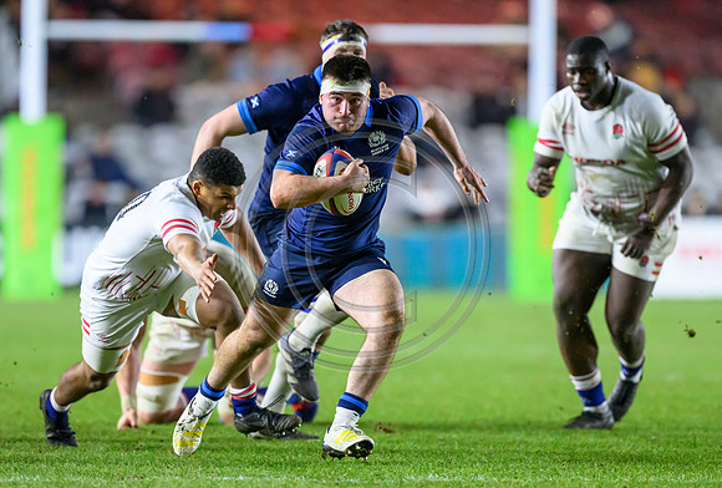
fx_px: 10603
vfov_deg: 2.6
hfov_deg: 3.9
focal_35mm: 526
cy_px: 308
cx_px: 294
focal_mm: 400
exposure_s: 1/1000
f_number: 3.5
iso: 8000
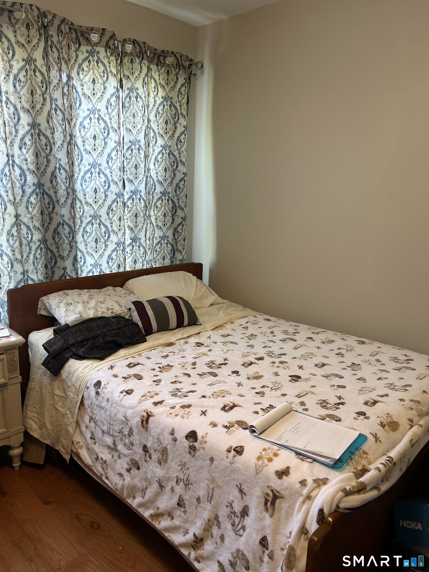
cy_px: 286
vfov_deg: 67.3
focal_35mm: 26
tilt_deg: -13.0
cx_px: 214
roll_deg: -3.0
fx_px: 430
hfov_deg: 53.1
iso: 160
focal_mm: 5.7
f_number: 1.5
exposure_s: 1/60
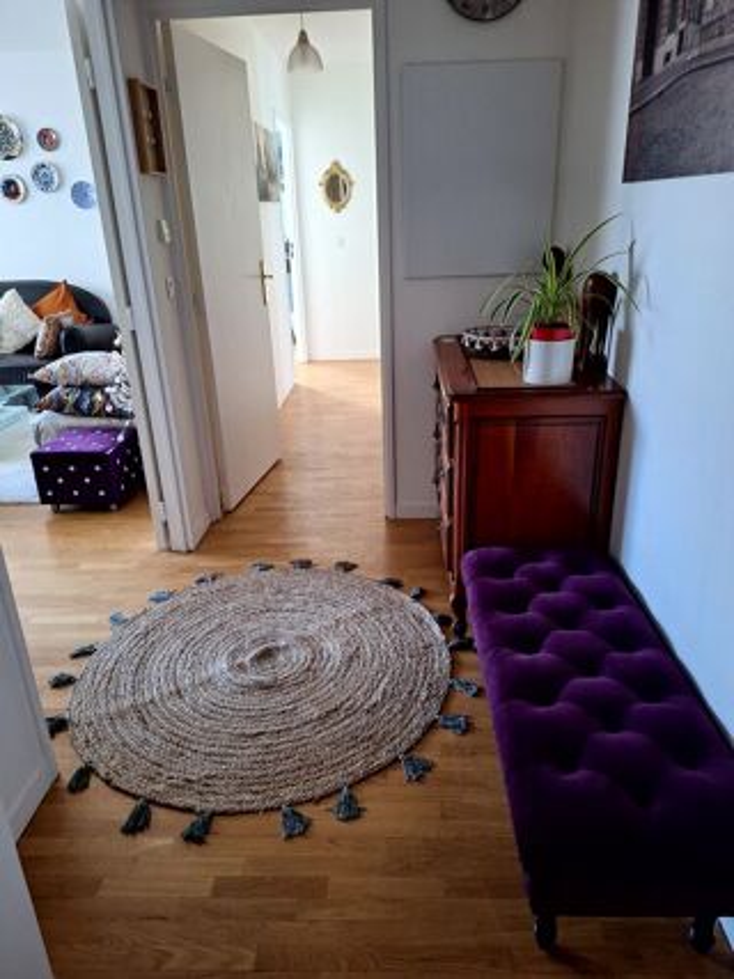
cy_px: 490
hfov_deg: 58.9
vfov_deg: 73.9
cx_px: 367
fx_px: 651
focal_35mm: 23
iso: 250
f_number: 1.8
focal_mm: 5.54
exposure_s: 1/25
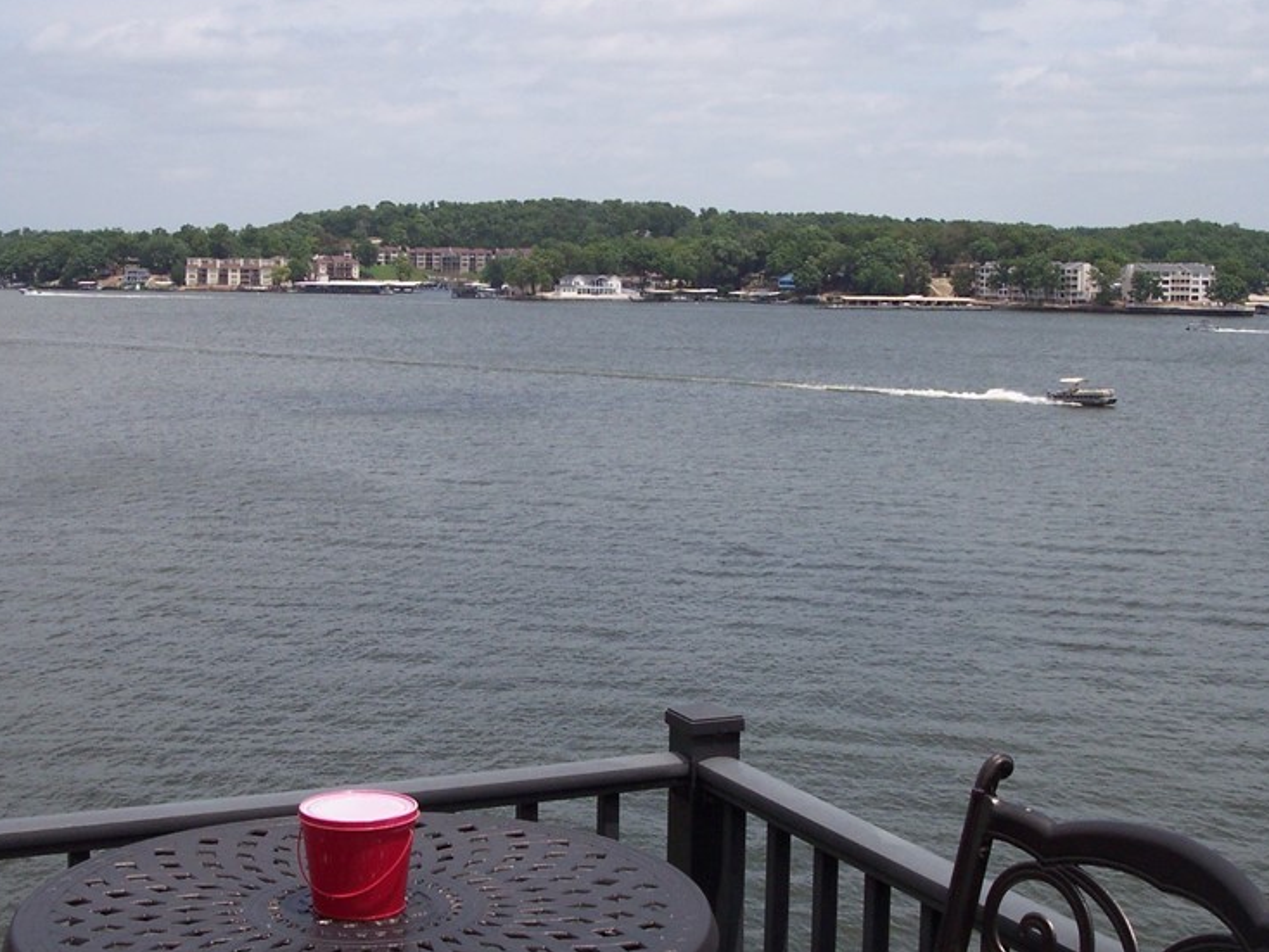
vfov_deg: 27.5
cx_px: 600
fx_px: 1944
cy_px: 430
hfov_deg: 36.1
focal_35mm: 53
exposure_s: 1/1000
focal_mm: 8
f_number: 4.8
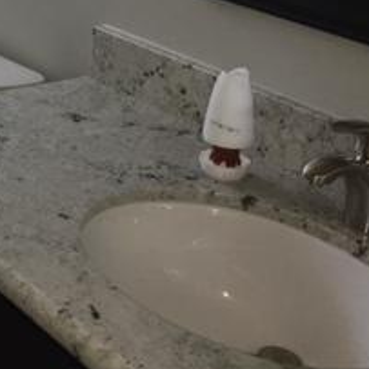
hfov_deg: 19.5
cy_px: 20
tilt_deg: -15.9
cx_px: -127
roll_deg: -1.3
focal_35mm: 81
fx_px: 977
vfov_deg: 20.8
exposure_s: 1/33
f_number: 2.2
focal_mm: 4.15
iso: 64
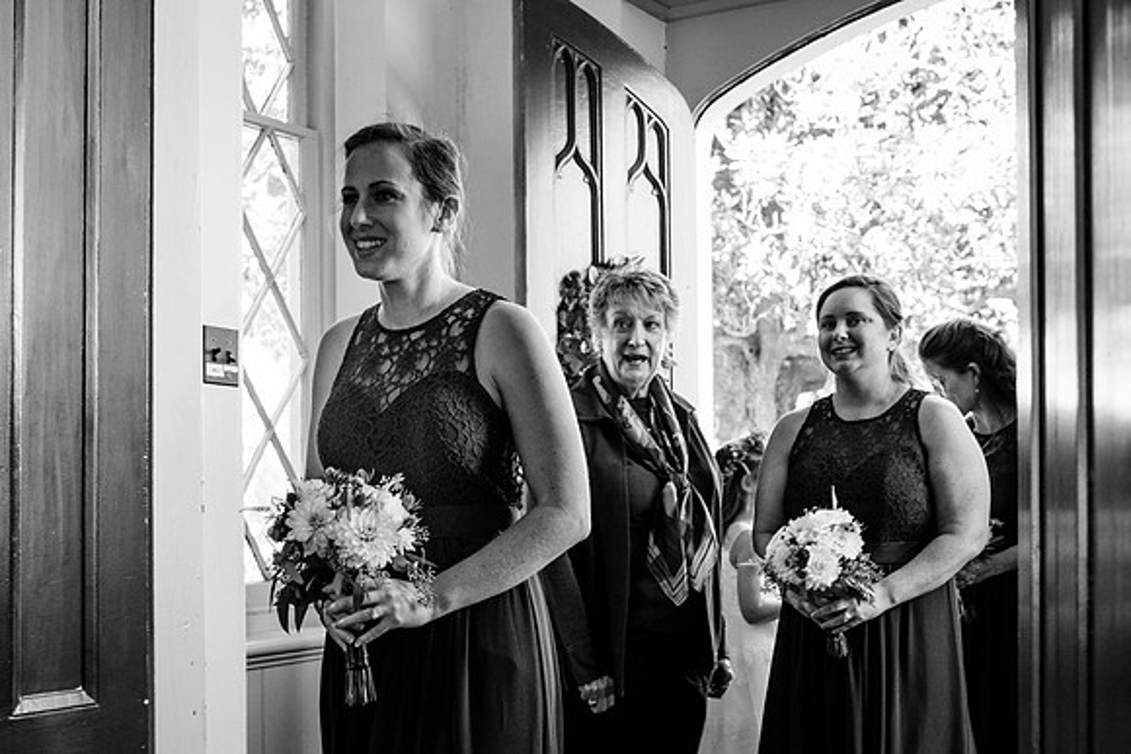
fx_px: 1521
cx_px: 360
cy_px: 497
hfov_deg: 40.2
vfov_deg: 27.7
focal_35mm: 48
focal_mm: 35
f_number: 4
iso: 2000
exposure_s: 1/100
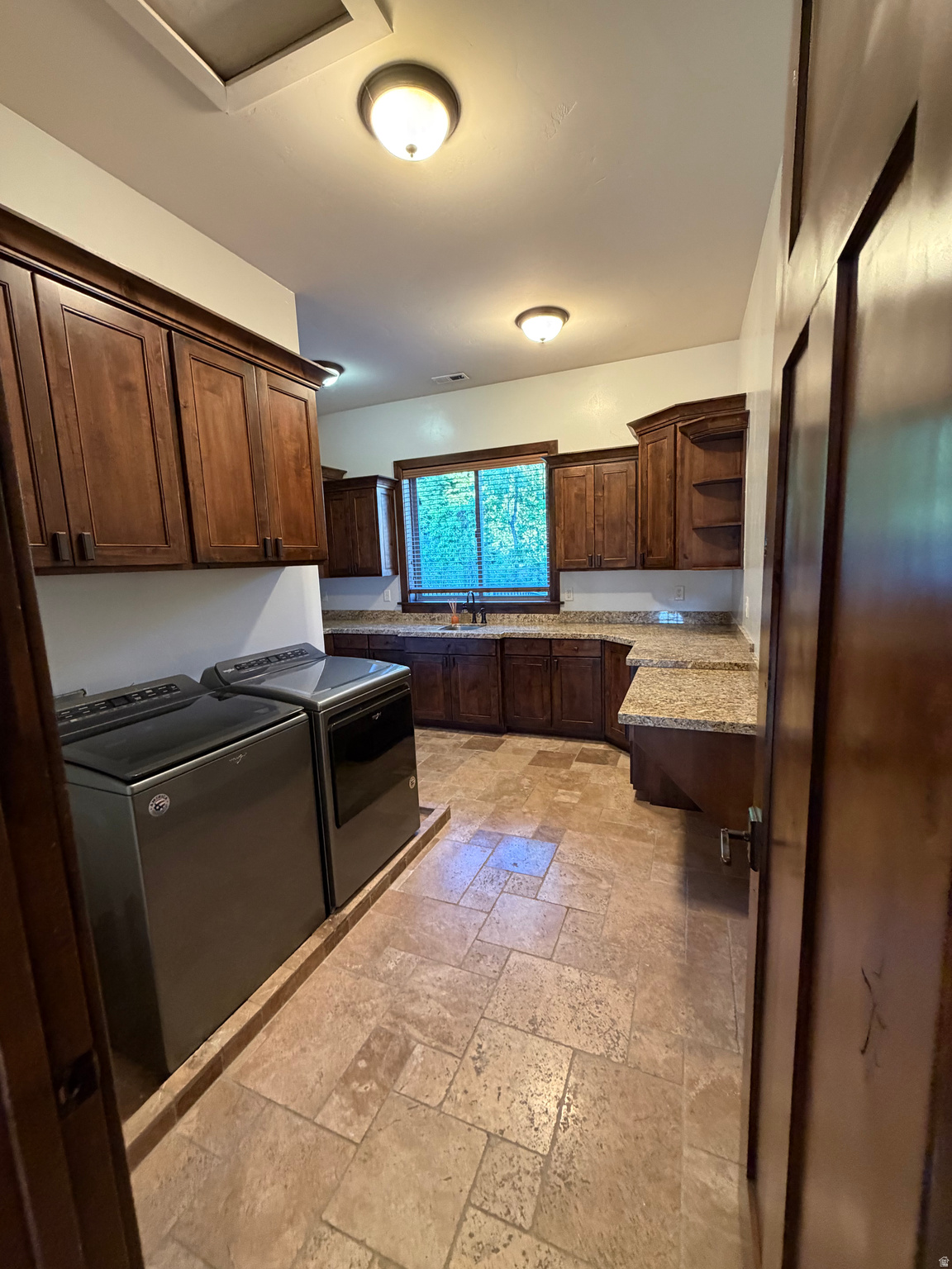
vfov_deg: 102.1
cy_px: 634
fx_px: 513
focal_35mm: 14
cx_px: 476
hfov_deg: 85.7
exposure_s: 1/60
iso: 400
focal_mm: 2.22
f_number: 2.2
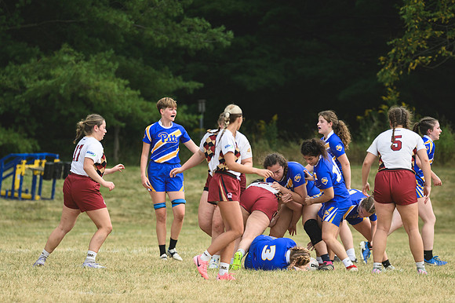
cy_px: 152
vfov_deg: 2.7
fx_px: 6442
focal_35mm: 510
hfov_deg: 4.0
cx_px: 228
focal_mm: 340
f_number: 6
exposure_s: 1/1000
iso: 500
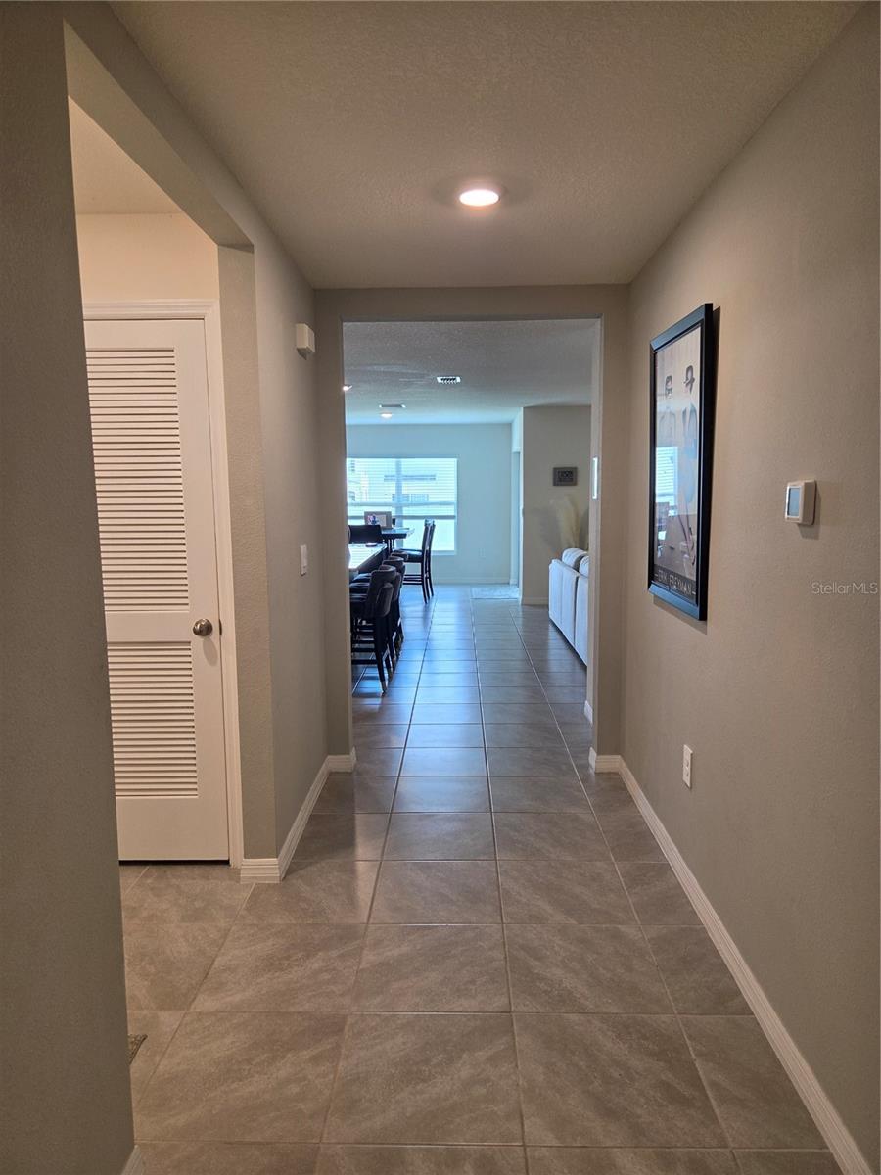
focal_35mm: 23
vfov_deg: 73.9
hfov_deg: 58.9
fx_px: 780
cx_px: 440
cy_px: 588
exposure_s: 1/120
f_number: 1.8
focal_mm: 5.4
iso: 125
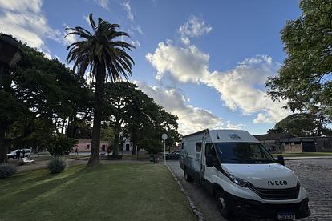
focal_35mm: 15
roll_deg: +1.5
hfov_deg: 100.4
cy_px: 127
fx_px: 138
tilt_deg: +8.5
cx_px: 162
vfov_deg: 76.9
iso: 50
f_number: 2.2
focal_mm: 2.22
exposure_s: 1/1927
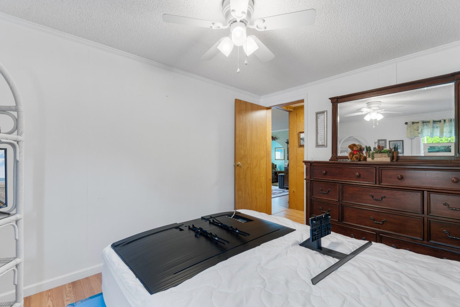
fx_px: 192
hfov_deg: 100.4
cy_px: 154
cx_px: 230
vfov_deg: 77.3
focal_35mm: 15
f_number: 4.5
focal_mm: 10
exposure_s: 1/5
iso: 100
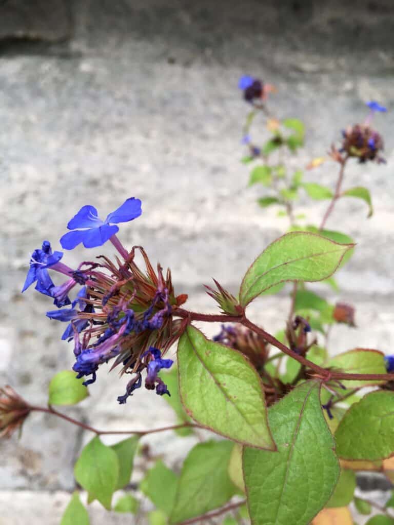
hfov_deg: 48.2
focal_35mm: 29
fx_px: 440
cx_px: 197
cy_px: 262
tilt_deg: -7.8
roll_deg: -0.9
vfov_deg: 61.7
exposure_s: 1/50
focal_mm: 4.15
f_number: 2.2
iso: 32
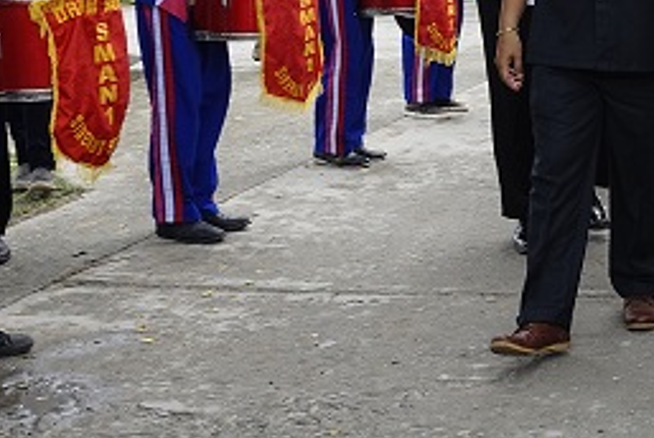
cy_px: 28
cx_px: 789
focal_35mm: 99
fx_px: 1806
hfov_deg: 19.3
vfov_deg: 13.7
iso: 100
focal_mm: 25
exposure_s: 1/80
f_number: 8
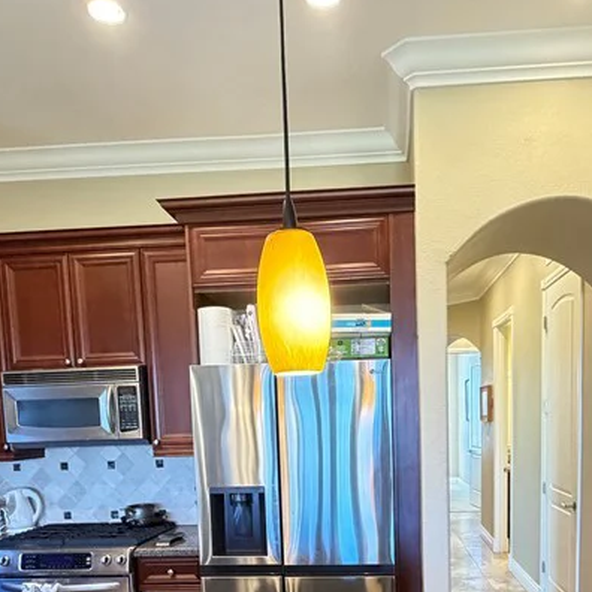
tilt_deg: -7.3
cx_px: 338
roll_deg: +2.7
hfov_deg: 50.9
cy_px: 483
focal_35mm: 32
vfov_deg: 47.9
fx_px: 619
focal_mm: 2.22
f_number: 2.2
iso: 800
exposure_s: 1/60
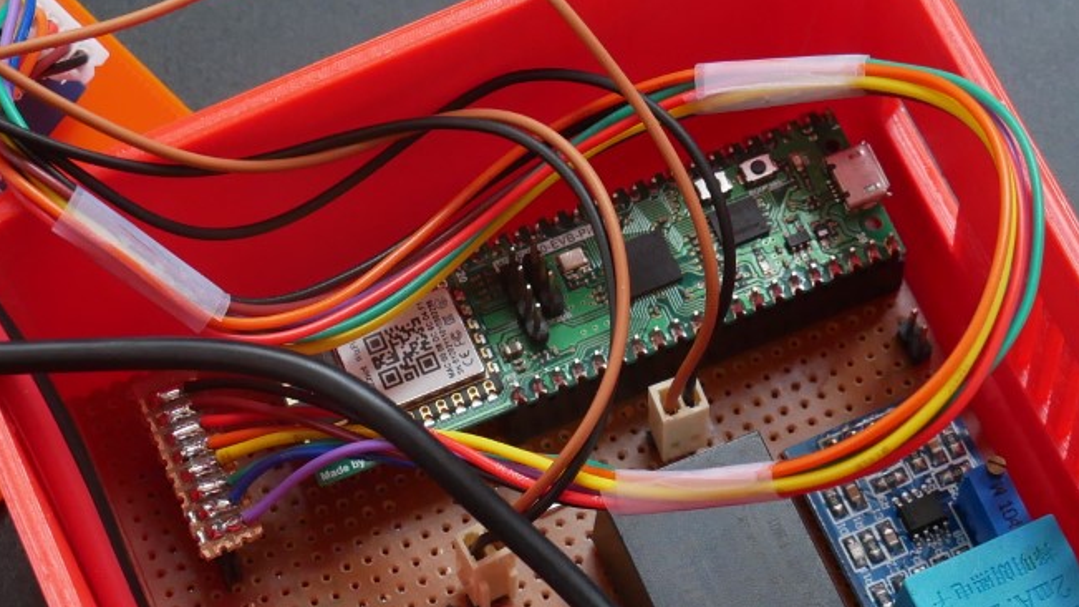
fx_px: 3032
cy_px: 561
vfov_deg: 11.3
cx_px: 623
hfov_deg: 20.2
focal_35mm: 106
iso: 800
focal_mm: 22
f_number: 5.6
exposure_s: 1/160
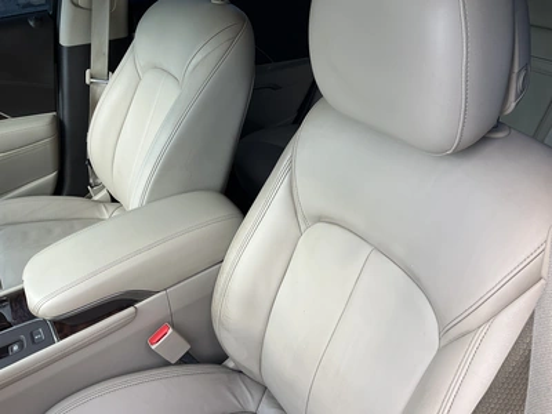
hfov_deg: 61.7
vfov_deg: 48.2
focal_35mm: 29
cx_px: 276
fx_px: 462
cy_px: 207
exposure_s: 1/213
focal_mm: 3
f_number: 1.8
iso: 20
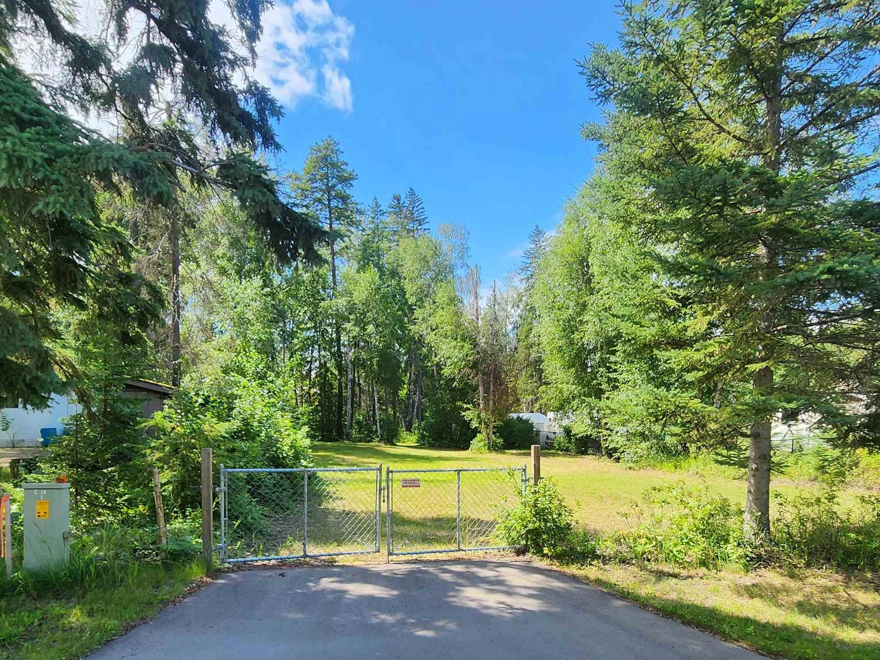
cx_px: 456
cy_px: 460
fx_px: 508
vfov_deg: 63.6
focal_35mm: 20
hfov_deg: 81.7
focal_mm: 2.2
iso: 50
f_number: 2.2
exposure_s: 1/730
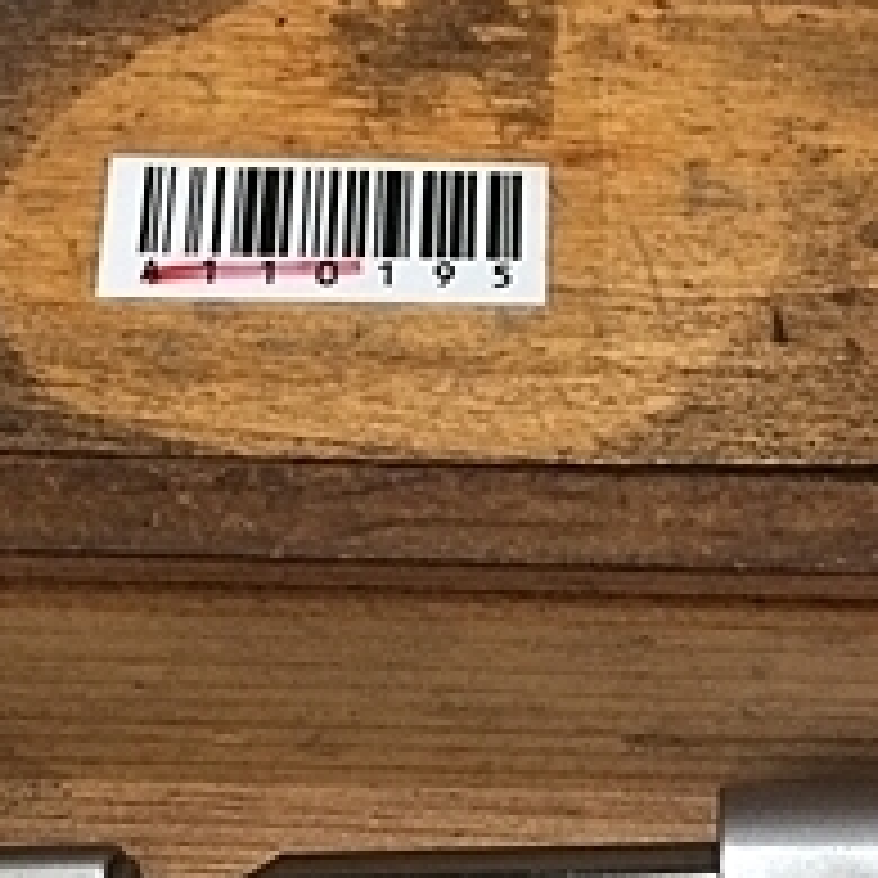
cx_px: 901
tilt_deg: -65.0
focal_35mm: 84
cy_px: 761
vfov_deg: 20.3
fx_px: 2410
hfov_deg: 19.9
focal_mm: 4.15
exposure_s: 1/30
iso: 100
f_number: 2.2
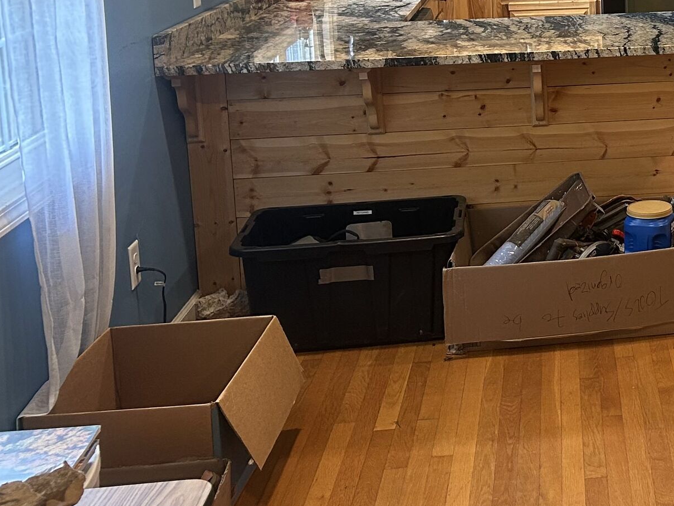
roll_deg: +0.6
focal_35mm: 66
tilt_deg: -7.0
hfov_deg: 26.5
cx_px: 780
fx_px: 1285
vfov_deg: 21.5
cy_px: 6
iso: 125
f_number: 1.5
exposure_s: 1/60
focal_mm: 5.7
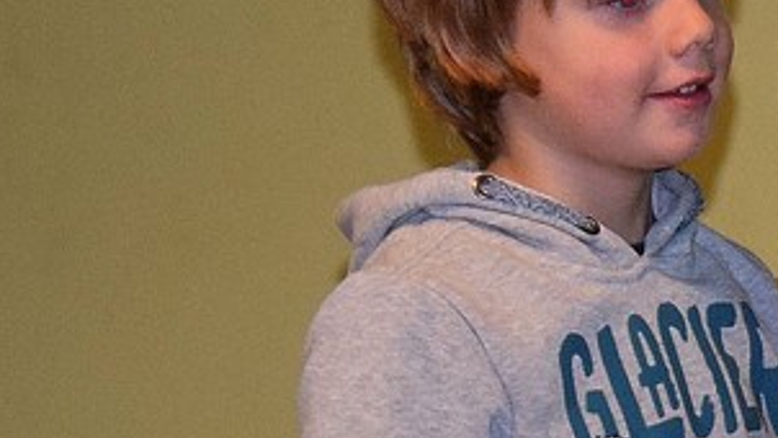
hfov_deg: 4.7
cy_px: 363
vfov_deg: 2.7
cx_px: 1713
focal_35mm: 452
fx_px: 9326
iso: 2200
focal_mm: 58
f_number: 5
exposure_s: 1/60
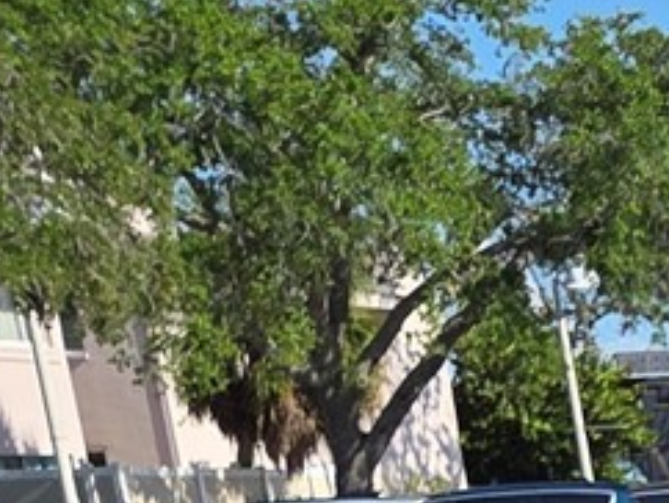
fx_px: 2941
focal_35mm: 152
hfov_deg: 10.7
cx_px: 1686
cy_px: 1324
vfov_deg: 8.6
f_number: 1.8
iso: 80
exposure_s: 1/4460
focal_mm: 5.4
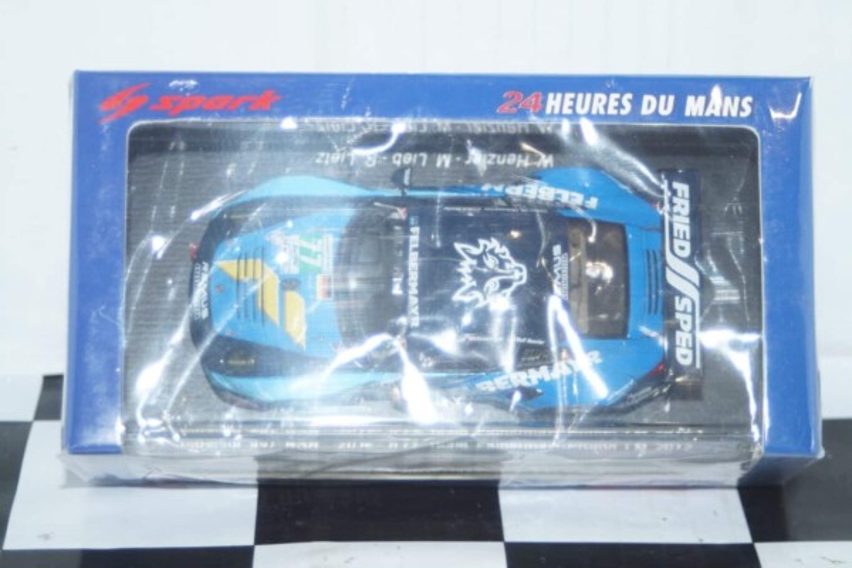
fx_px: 2130
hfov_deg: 22.6
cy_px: 284
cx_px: 426
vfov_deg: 15.2
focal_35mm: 90
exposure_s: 1/80
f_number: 5.6
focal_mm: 60
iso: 500
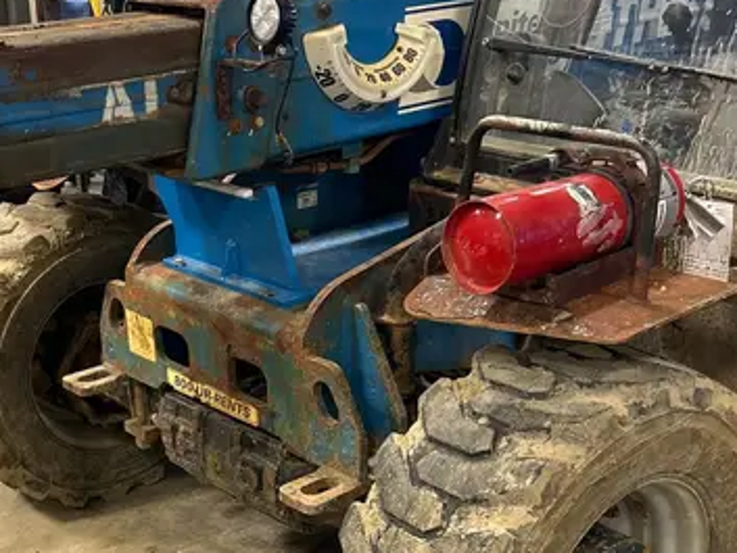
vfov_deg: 26.3
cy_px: 483
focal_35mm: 54
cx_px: 274
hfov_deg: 35.3
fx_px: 1150
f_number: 1.5
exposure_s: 1/60
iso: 320
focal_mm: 5.7
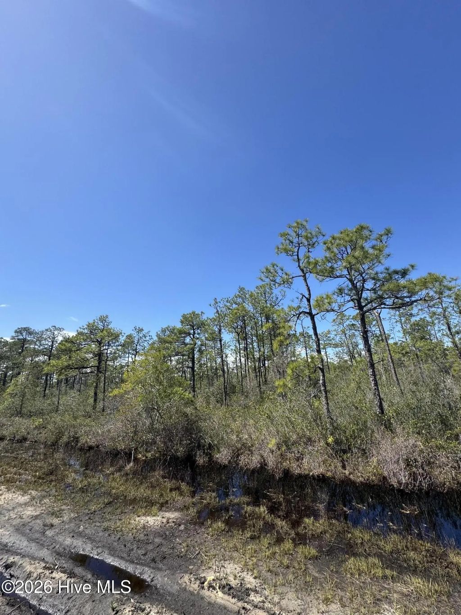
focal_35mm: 14
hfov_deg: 85.7
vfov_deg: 102.1
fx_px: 249
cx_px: 230
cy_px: 308
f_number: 2.2
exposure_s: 1/1420
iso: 50
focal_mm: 2.22
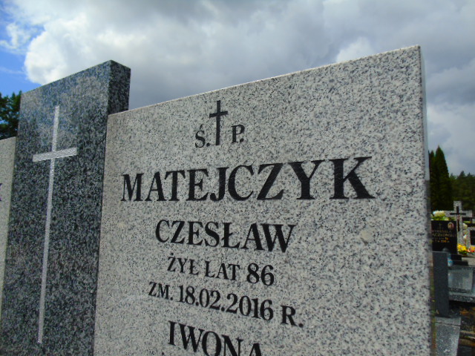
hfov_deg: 69.4
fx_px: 343
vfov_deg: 54.9
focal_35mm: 25
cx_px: 238
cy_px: 178
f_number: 3.4
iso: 80
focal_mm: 4.4
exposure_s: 1/2000
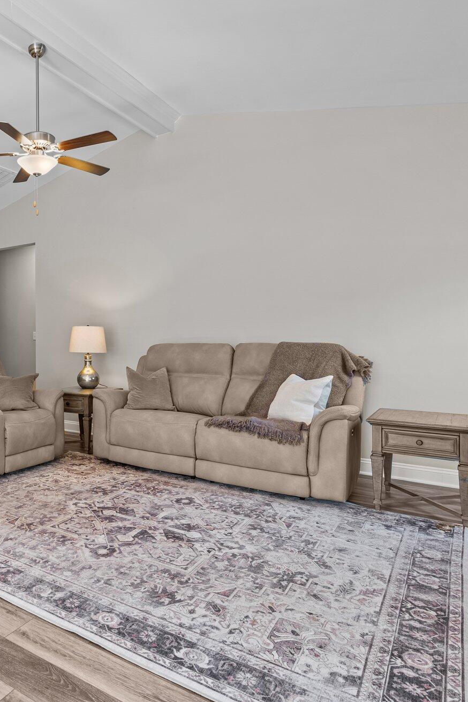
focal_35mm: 25
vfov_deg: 71.5
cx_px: 30
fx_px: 487
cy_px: 340
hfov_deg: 45.5
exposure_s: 1/2.5
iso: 400
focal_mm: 16
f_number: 7.1
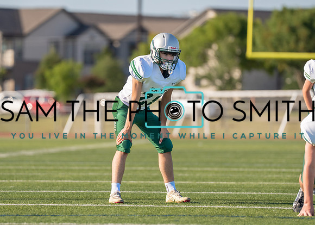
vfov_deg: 4.1
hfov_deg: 5.7
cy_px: 120
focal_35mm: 352
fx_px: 3149
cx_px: 147
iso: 250
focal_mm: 200
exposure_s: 1/5000
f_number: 2.8
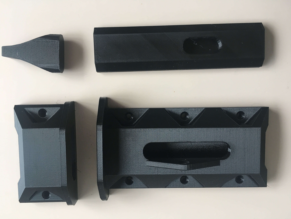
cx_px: 146
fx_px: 244
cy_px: 110
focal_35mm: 29
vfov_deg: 48.2
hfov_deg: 61.7
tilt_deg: -86.6
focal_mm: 4.15
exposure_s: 1/33
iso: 125
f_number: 2.2
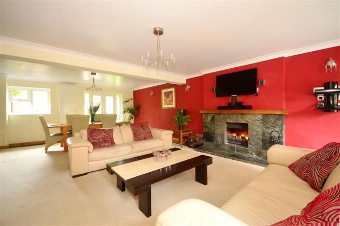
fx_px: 142
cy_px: 113
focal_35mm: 15
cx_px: 170
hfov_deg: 100.4
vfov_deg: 77.3
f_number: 5.6
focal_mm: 10
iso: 400
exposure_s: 1/2.5
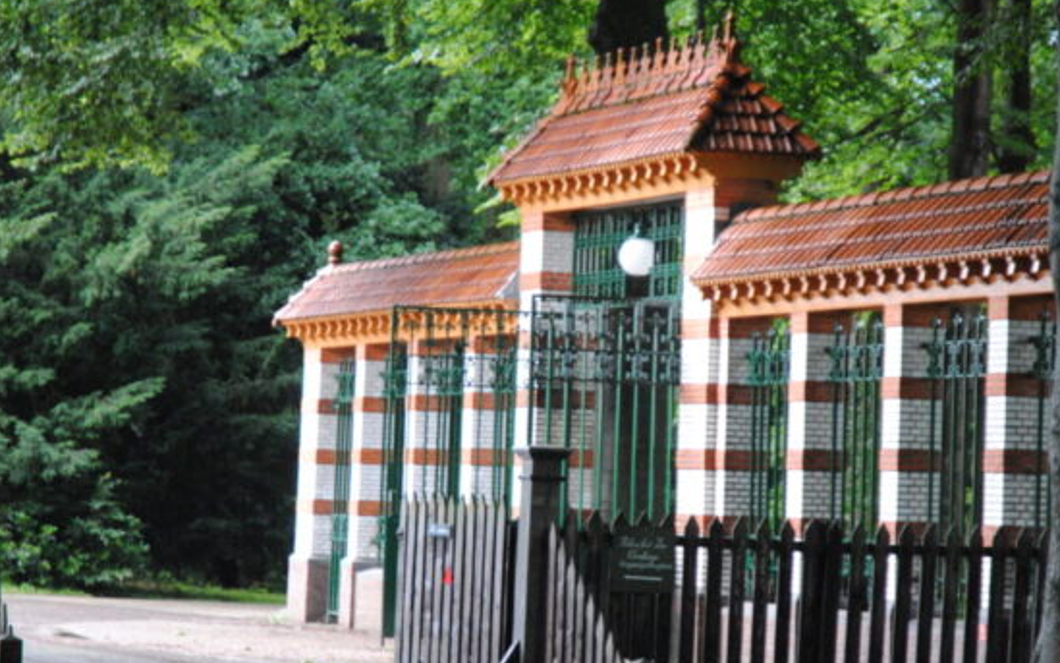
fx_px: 4333
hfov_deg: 13.9
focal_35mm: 150
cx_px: 548
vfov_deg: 8.7
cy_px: 410
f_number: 4.5
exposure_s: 1/200
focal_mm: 70
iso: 800
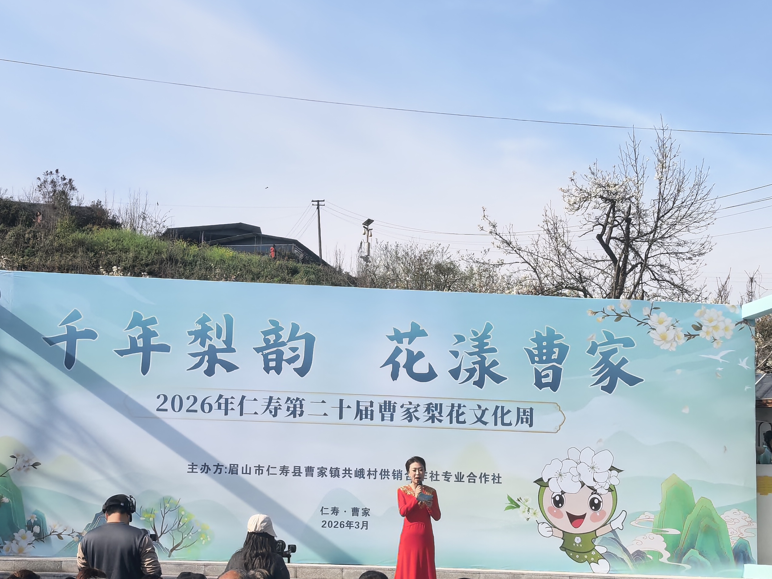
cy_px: 299
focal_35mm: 77
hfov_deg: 25.3
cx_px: 334
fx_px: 1717
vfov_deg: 19.1
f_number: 2
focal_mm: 8.5
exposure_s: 1/3125
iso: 50
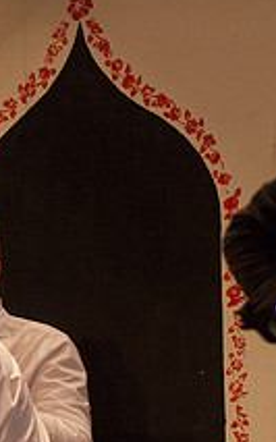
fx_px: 4323
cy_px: 340
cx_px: -284
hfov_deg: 3.6
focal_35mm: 359
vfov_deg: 5.8
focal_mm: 86
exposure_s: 1/125
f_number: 2.8
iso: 1000
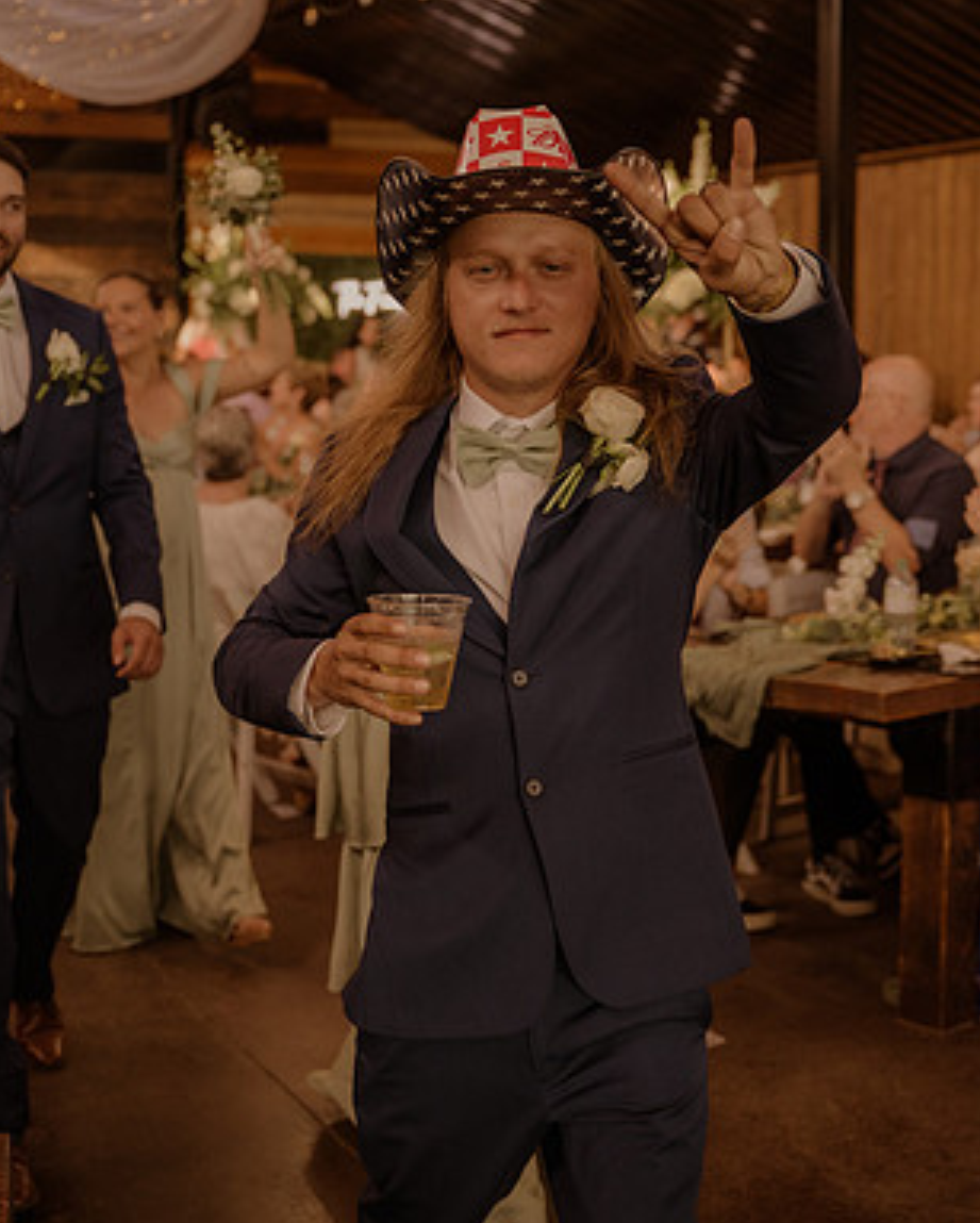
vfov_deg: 34.7
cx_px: 552
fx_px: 1955
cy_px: 615
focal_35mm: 54
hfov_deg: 28.1
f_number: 2.8
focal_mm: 38
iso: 1000
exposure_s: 1/320
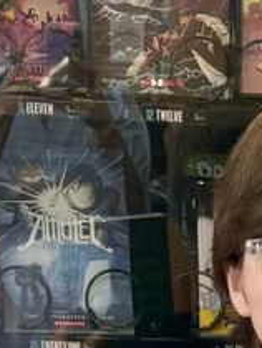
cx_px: 294
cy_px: 580
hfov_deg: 12.5
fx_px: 1178
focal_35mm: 117
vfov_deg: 15.1
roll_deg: -3.4
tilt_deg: -23.8
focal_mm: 6.76
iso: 200
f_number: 1.78
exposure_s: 1/89
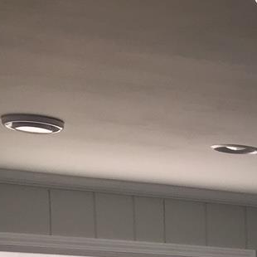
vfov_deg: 12.0
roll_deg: -0.4
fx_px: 1134
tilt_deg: -3.9
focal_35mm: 135
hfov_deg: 10.7
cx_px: 657
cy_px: 440
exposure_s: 1/126
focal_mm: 4.15
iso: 32
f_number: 2.2
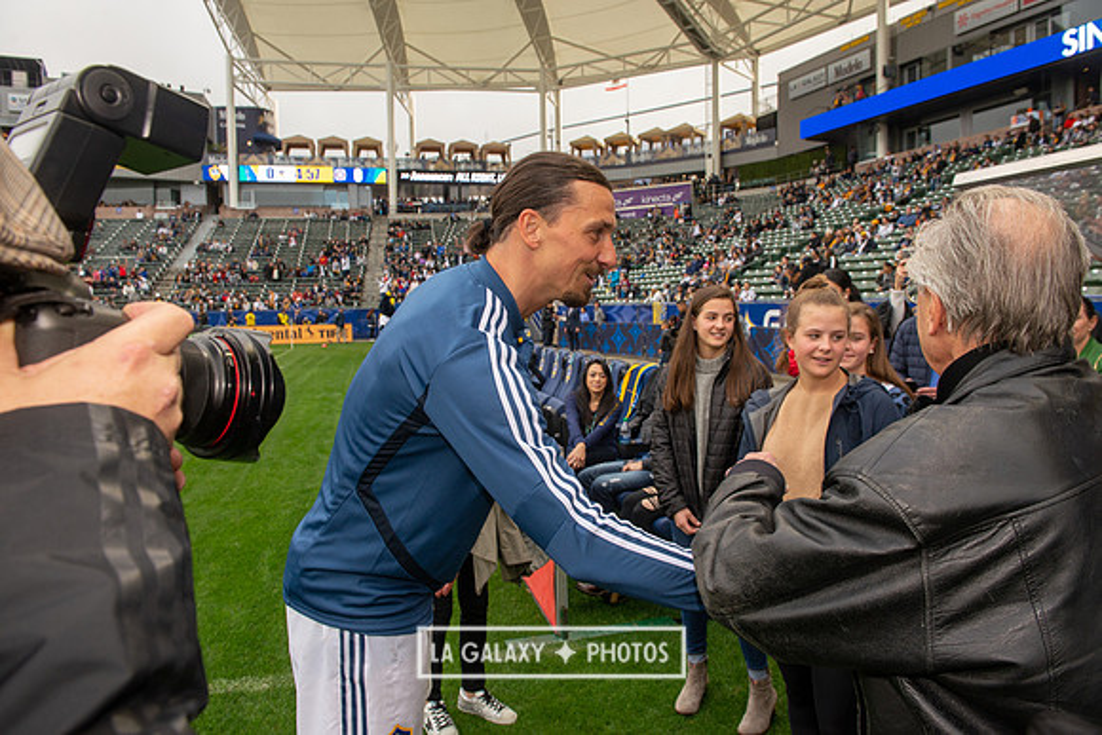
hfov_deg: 73.7
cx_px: 551
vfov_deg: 53.2
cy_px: 368
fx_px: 735
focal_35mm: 24
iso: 500
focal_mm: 24
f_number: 7.1
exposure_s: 1/250
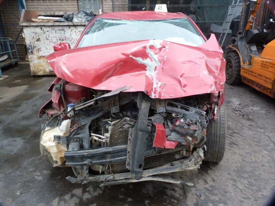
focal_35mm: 25
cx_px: 138
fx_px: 199
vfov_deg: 54.9
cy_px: 103
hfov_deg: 69.4
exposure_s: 1/100
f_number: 3.6
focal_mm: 4.5
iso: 80
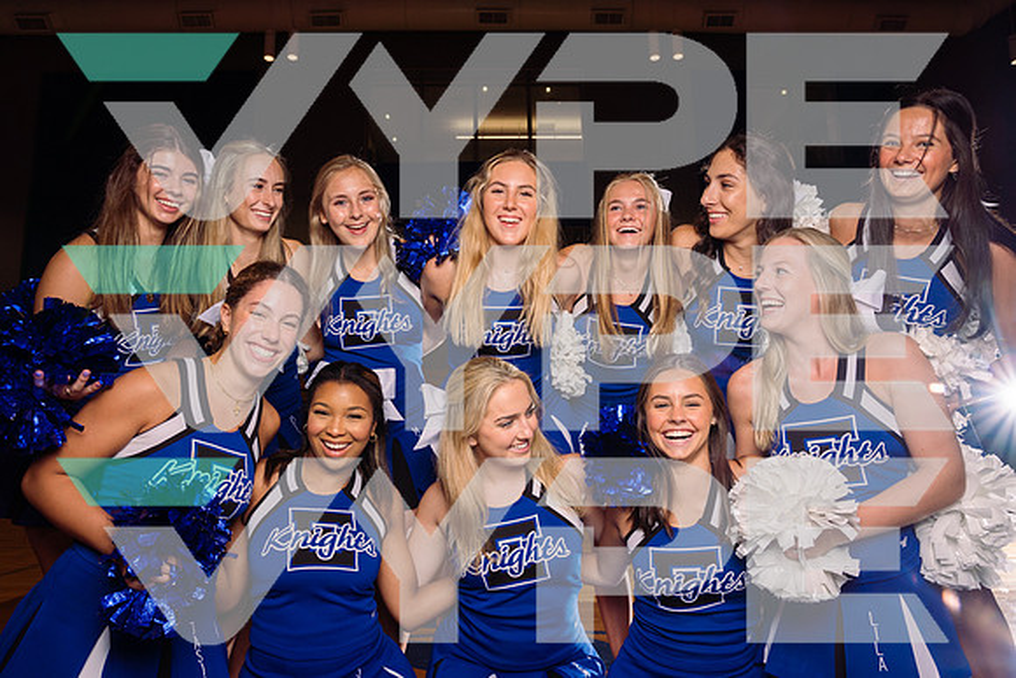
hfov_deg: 73.7
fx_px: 677
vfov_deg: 53.2
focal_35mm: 24
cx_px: 508
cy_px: 339
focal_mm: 24
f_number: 8
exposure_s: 1/250
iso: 250
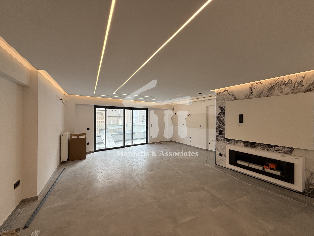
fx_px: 127
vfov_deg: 85.7
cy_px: 118
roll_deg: -0.6
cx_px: 157
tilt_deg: +1.2
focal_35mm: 14
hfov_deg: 102.1
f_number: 2.2
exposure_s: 1/99
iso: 64
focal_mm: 2.22
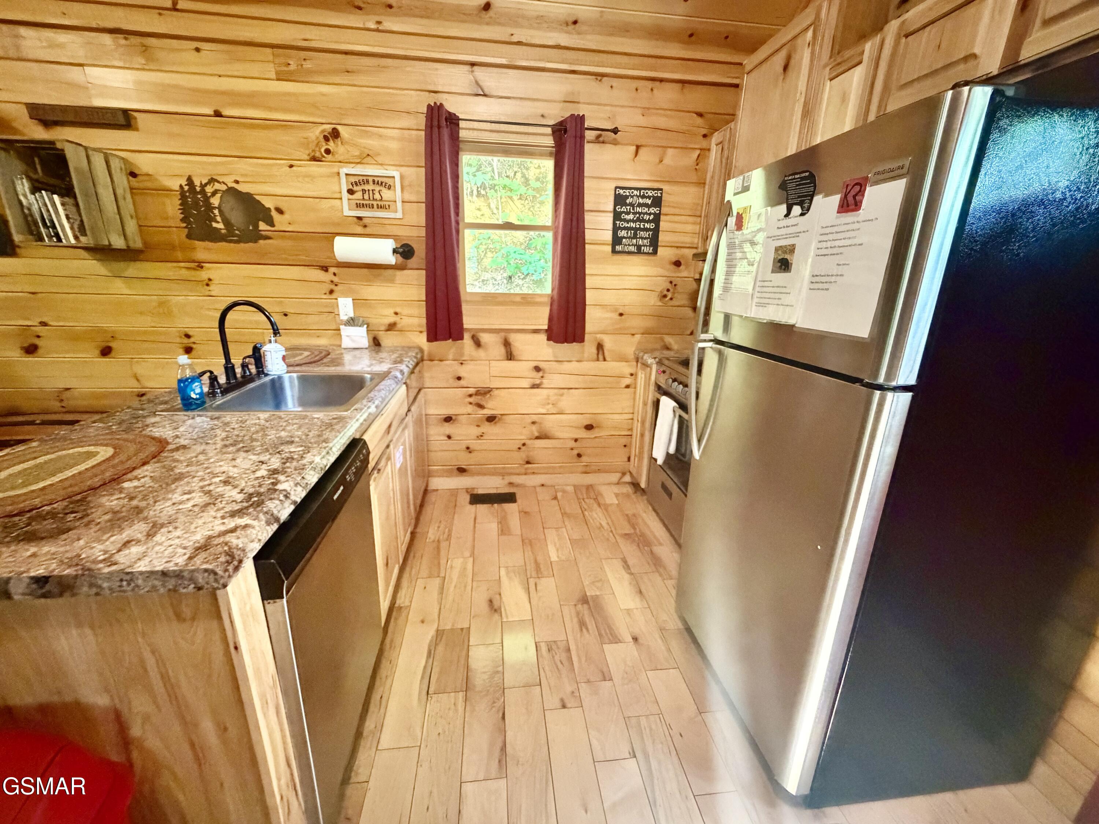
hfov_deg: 102.1
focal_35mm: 14
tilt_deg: -17.7
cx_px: 550
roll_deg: -2.0
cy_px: 412
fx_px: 444
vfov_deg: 85.7
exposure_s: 1/60
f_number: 2.2
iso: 1250
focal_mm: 2.22
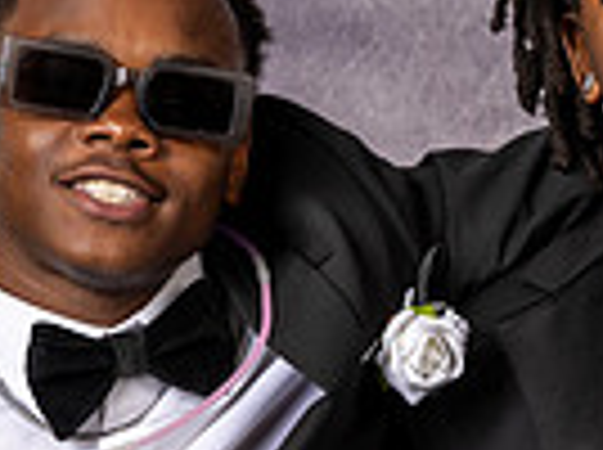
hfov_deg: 8.5
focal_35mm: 232
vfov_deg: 6.3
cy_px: 620
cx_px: 690
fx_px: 4034
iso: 50
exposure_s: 1/400
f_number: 4.5
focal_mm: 43
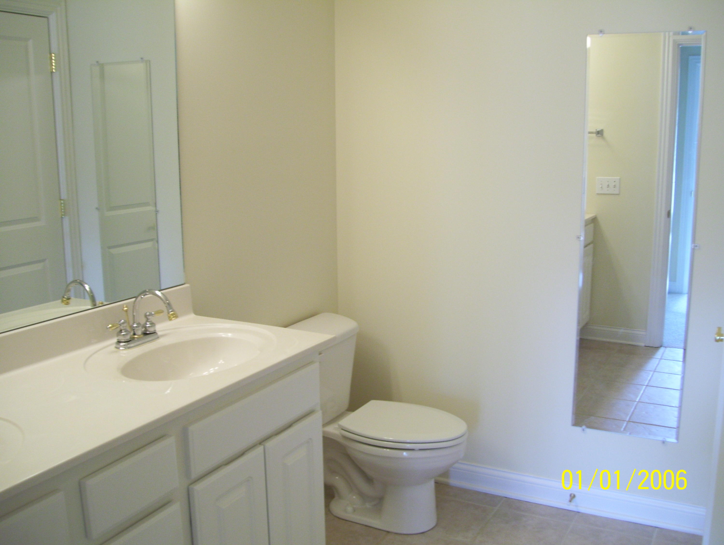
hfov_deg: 51.3
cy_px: 272
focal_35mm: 36
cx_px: 362
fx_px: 754
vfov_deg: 39.7
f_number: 2.7
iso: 125
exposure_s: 1/30
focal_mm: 6
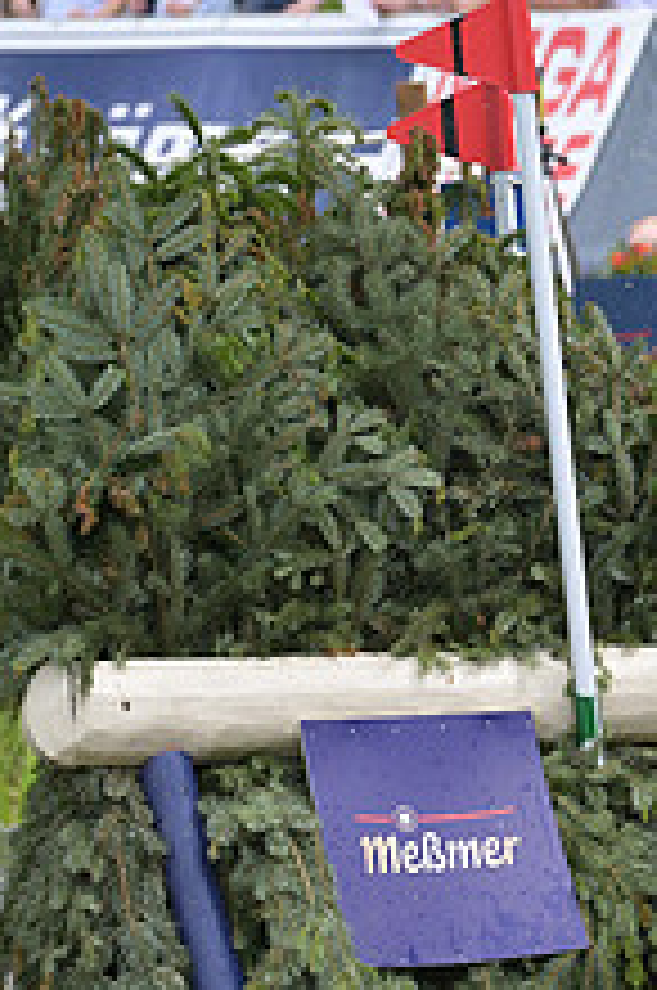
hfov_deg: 1.6
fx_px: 23945
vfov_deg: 2.4
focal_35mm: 872
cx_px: 1112
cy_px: 403
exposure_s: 1/1600
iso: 1600
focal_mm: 330
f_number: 5.6
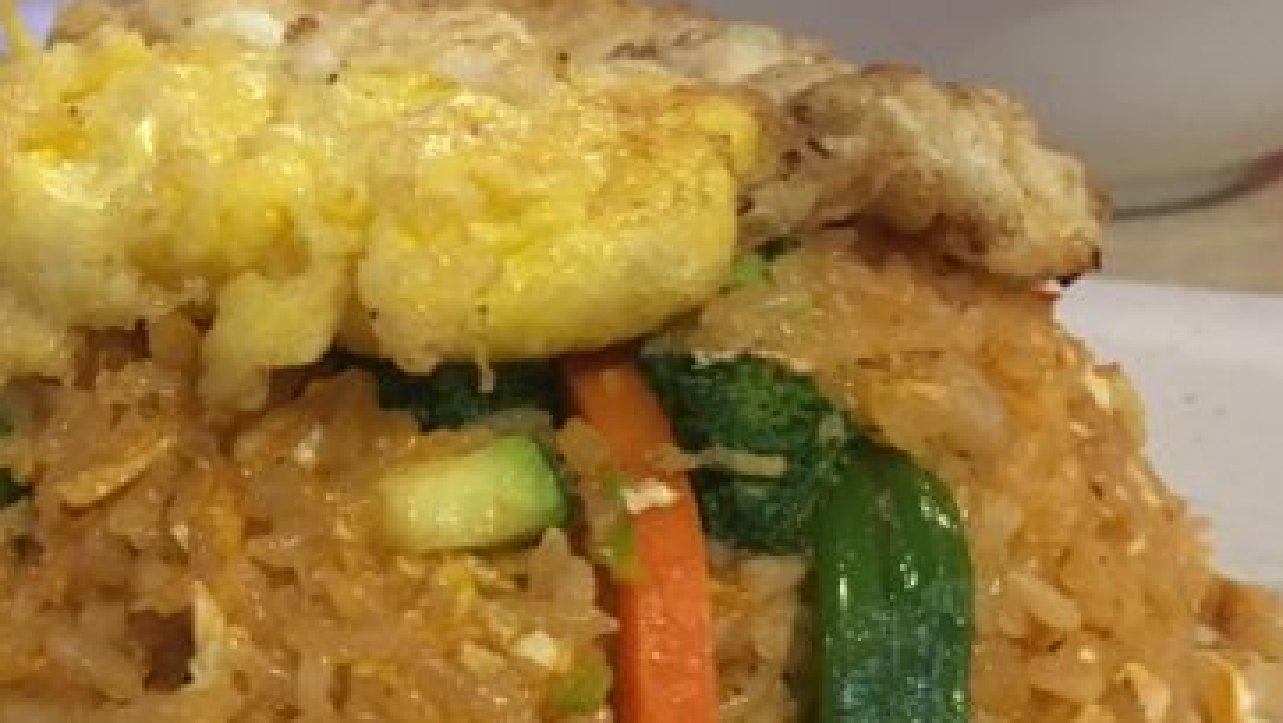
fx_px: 2280
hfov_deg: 30.5
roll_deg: +1.0
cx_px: 209
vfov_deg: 17.5
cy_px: 755
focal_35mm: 67
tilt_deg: -24.5
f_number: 2.2
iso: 200
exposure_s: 1/15
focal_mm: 4.15
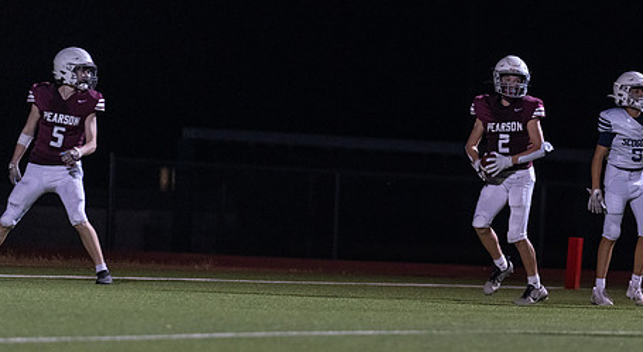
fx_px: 6302
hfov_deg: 5.8
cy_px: 160
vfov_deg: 3.2
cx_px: 521
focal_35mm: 372
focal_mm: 200
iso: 4000
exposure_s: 1/1000
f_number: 2.8
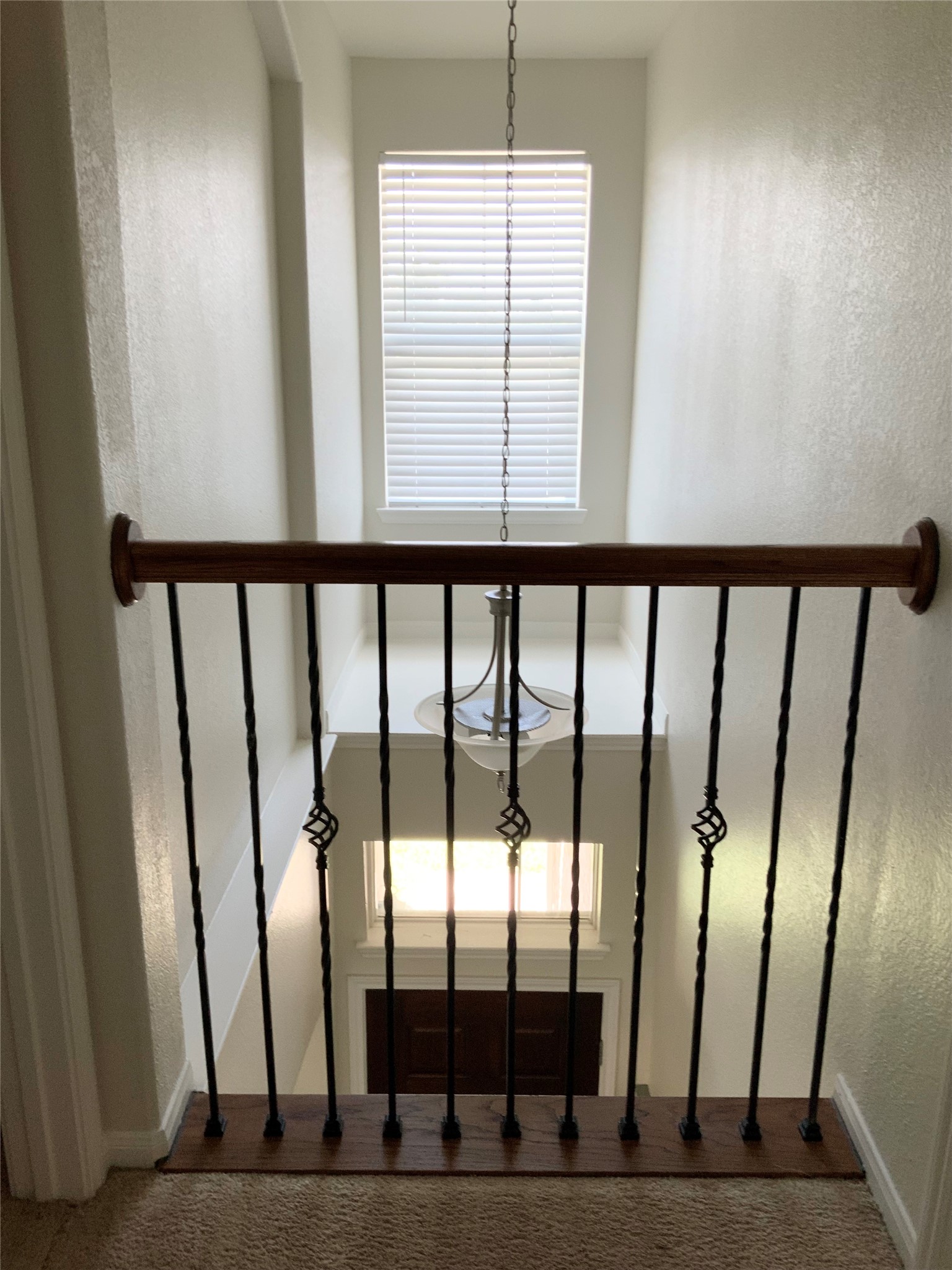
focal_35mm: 29
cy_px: 635
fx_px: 1063
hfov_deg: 48.2
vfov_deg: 61.7
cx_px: 476
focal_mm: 3
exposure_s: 1/60
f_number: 1.8
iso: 40
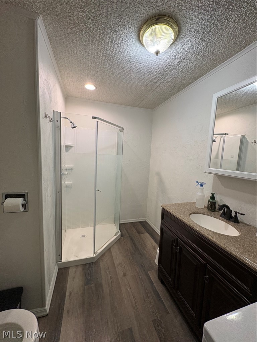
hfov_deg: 85.7
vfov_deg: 102.1
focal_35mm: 14
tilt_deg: -5.9
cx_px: 128
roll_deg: -3.1
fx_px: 139
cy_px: 171
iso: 160
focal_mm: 2.22
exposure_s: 1/60
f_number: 2.2
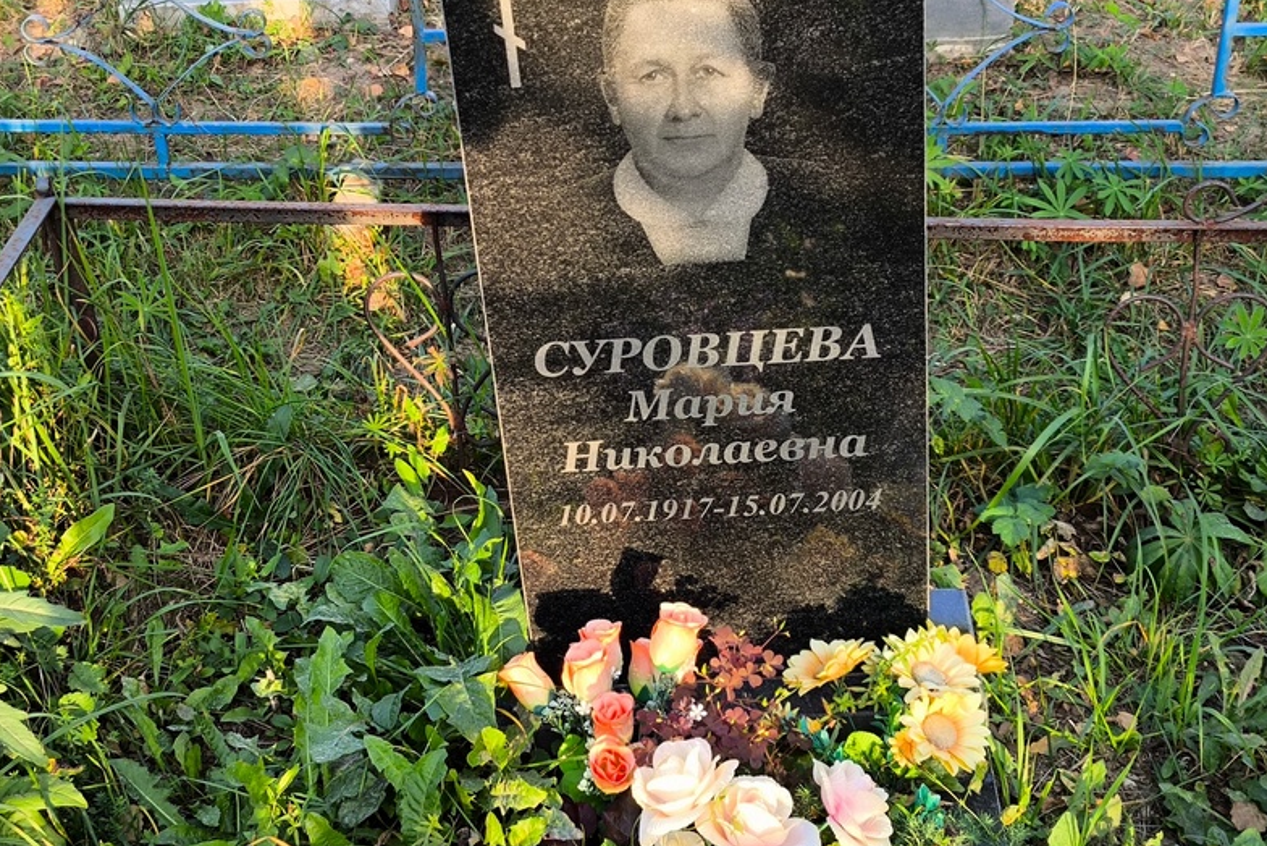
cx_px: 639
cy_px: 380
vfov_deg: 25.5
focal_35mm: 53
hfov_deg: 37.5
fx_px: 1866
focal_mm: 4.71
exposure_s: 1/172
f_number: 1.7
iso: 50
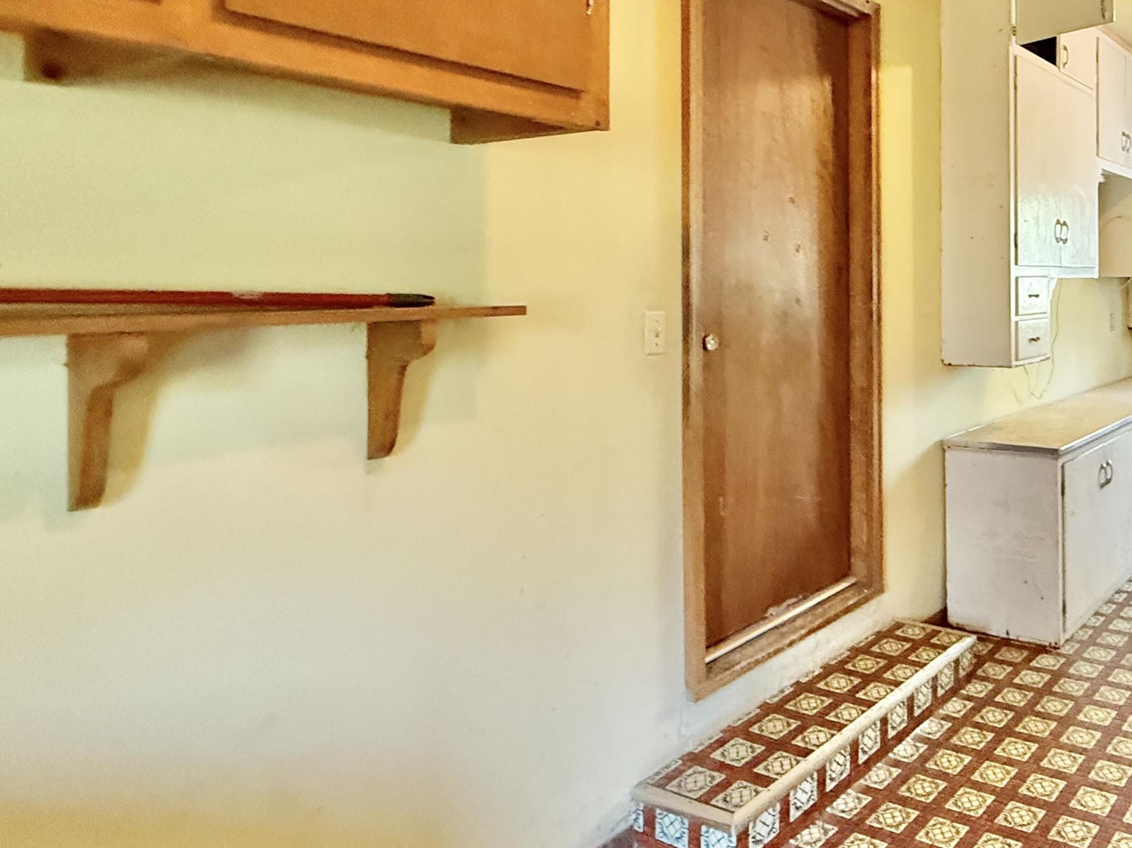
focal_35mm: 26
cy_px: 271
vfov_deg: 51.9
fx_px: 850
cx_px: 996
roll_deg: -2.3
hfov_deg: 58.6
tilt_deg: +1.9
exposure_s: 1/60
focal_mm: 2.22
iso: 640
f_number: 2.2
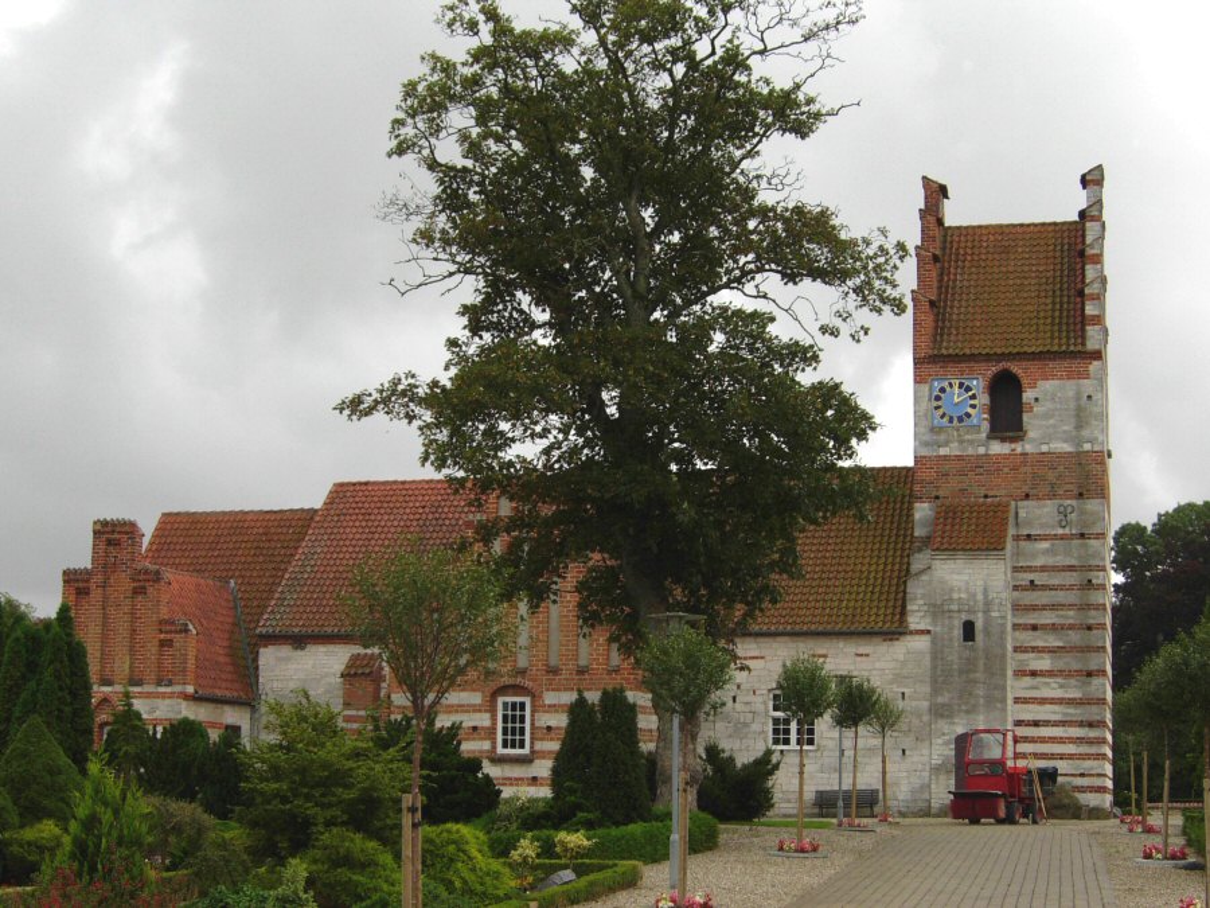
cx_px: 605
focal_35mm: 36
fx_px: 1258
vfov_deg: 39.7
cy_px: 454
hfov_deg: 51.4
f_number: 4.3
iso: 50
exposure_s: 1/279
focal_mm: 7.5
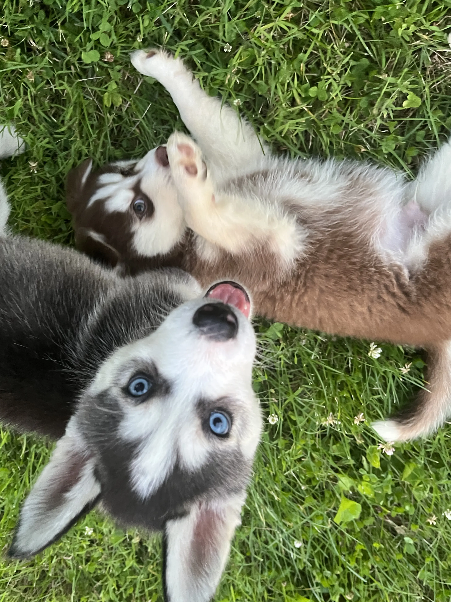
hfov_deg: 51.3
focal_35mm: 27
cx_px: 229
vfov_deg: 65.3
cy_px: 294
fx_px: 469
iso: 500
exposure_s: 1/60
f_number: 1.6
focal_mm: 5.1
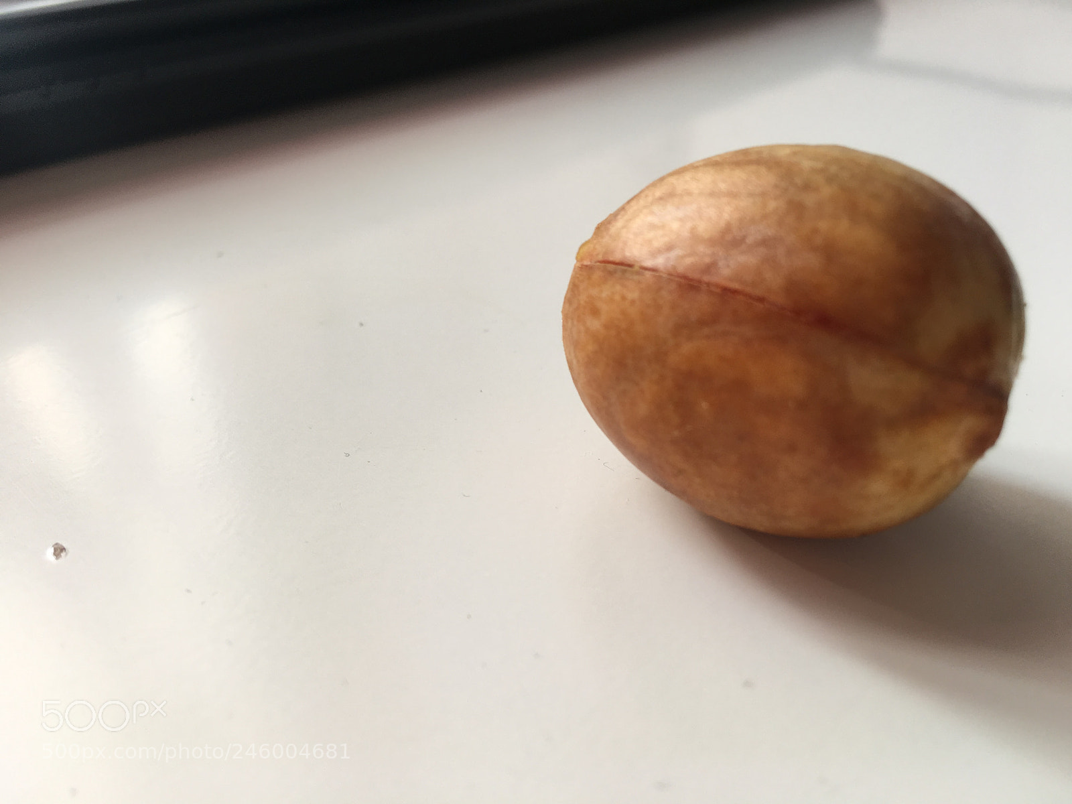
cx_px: 536
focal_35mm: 29
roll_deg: +1.3
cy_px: 402
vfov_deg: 48.2
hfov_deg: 61.7
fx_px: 898
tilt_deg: -27.8
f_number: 2.2
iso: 25
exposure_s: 1/40
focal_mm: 4.15
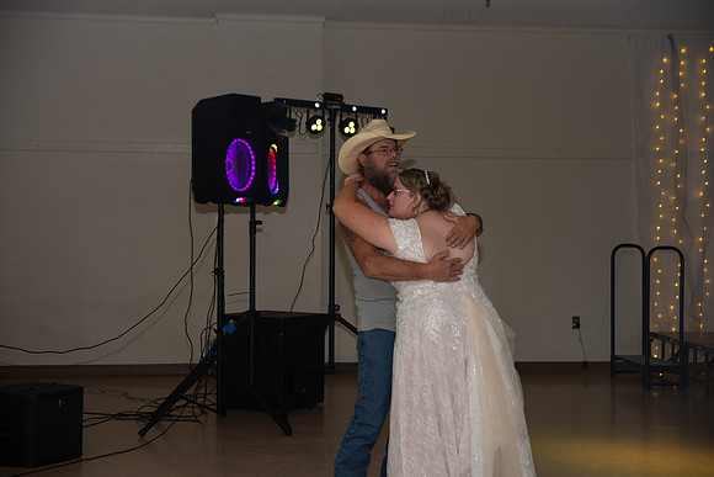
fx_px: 1389
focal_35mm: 70
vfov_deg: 19.5
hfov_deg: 28.8
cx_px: 357
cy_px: 238
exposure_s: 1/125
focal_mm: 70
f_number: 3.5
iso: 800
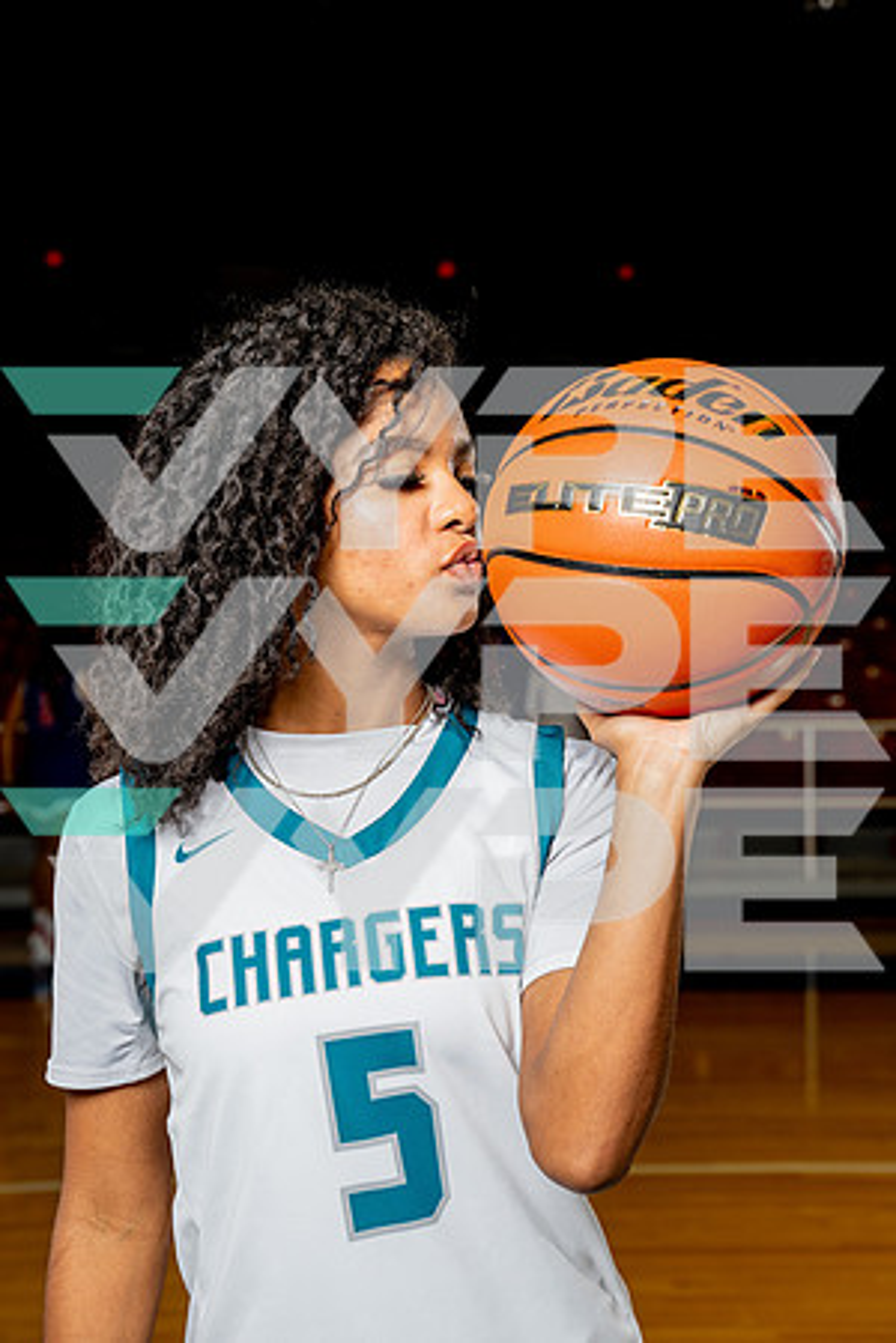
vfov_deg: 34.5
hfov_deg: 23.4
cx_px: 448
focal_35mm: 58
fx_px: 2165
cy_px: 672
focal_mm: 58
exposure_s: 1/250
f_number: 5.6
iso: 640
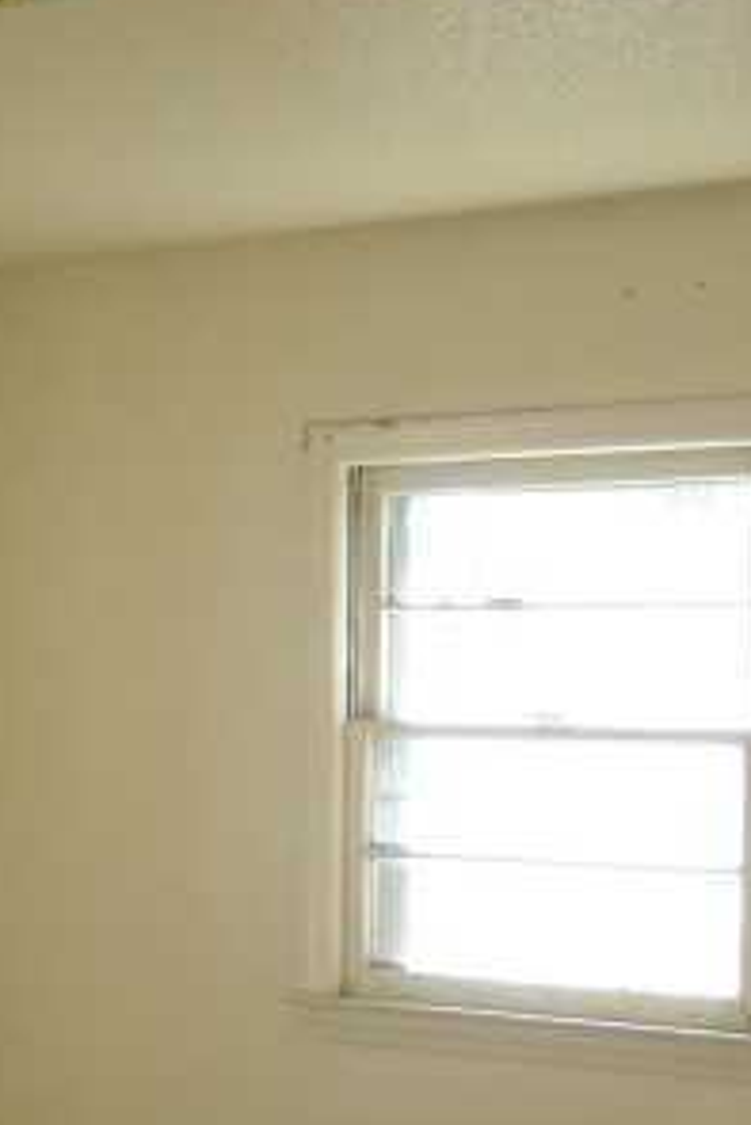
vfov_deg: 25.3
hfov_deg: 17.2
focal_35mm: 79
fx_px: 2469
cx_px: 156
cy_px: 862
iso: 351
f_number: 2.8
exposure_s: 1/250
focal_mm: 5.7
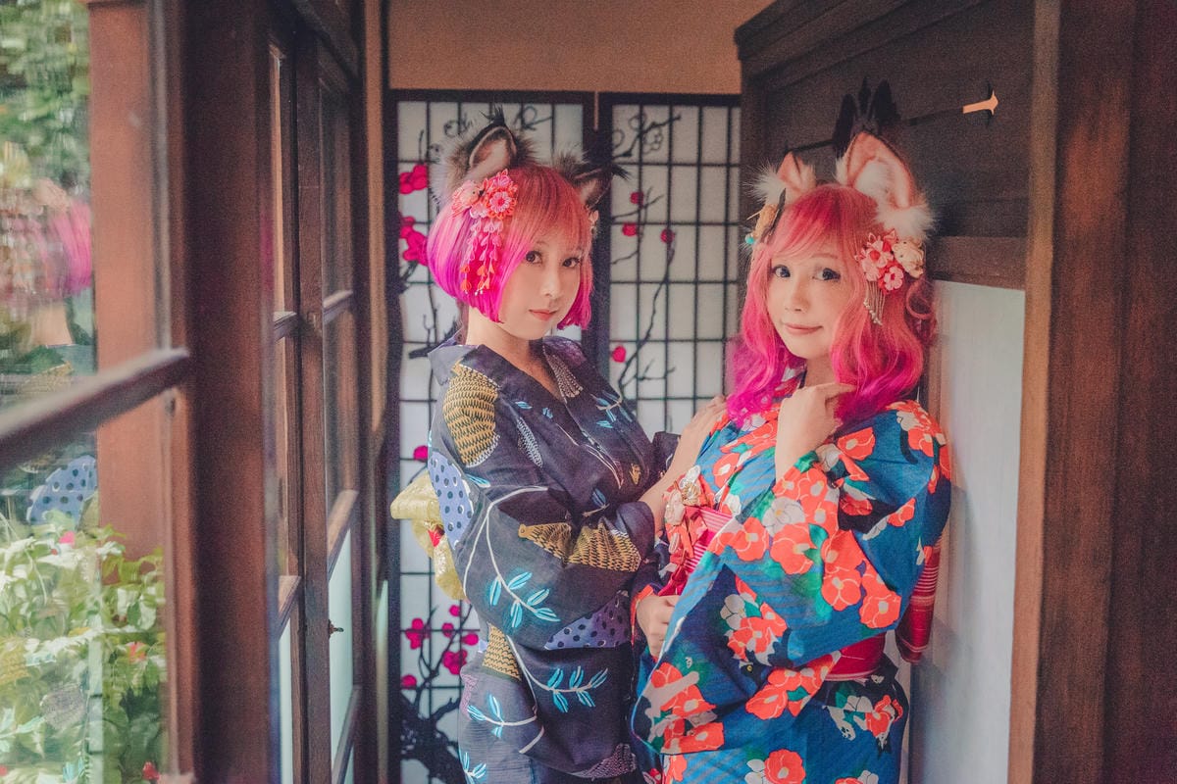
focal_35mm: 50
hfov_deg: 39.6
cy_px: 392
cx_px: 588
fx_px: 1635
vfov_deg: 27.0
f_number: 2.8
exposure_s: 1/1250
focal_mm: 50
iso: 10000
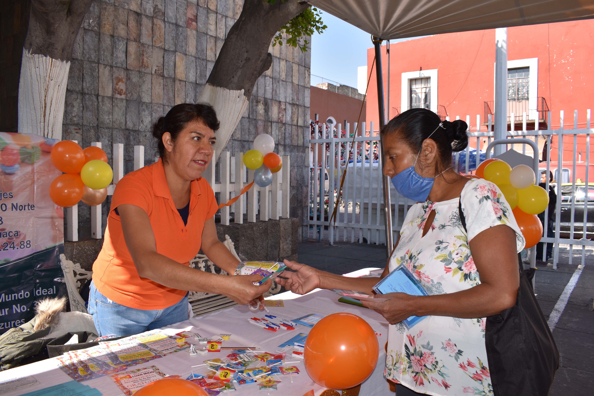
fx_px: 445
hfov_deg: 67.4
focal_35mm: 27
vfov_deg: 47.9
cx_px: 297
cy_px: 198
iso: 100
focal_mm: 18
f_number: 7.1
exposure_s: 1/200
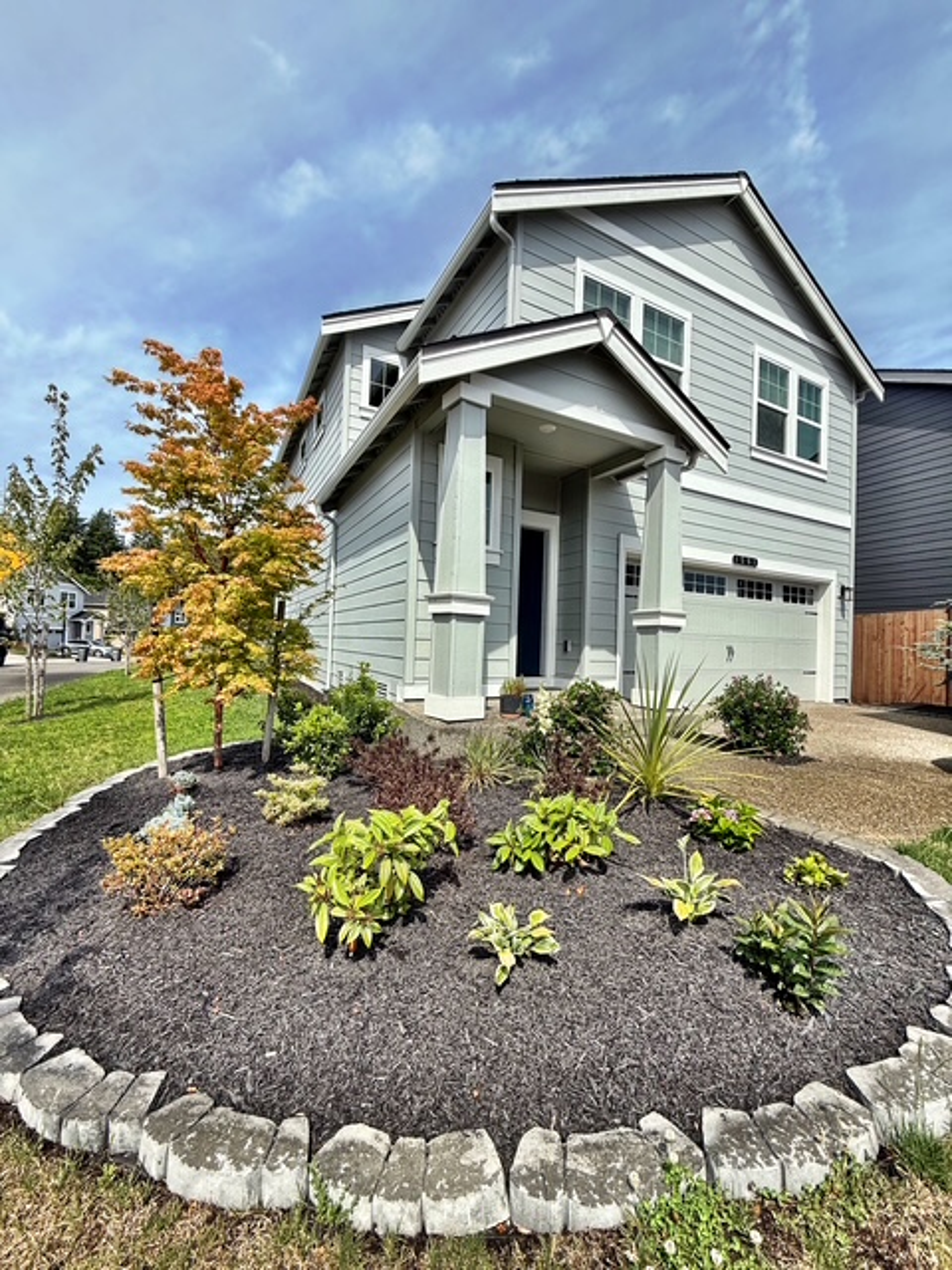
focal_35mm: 14
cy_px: 635
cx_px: 476
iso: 50
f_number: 2.2
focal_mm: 2.22
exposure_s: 1/2165
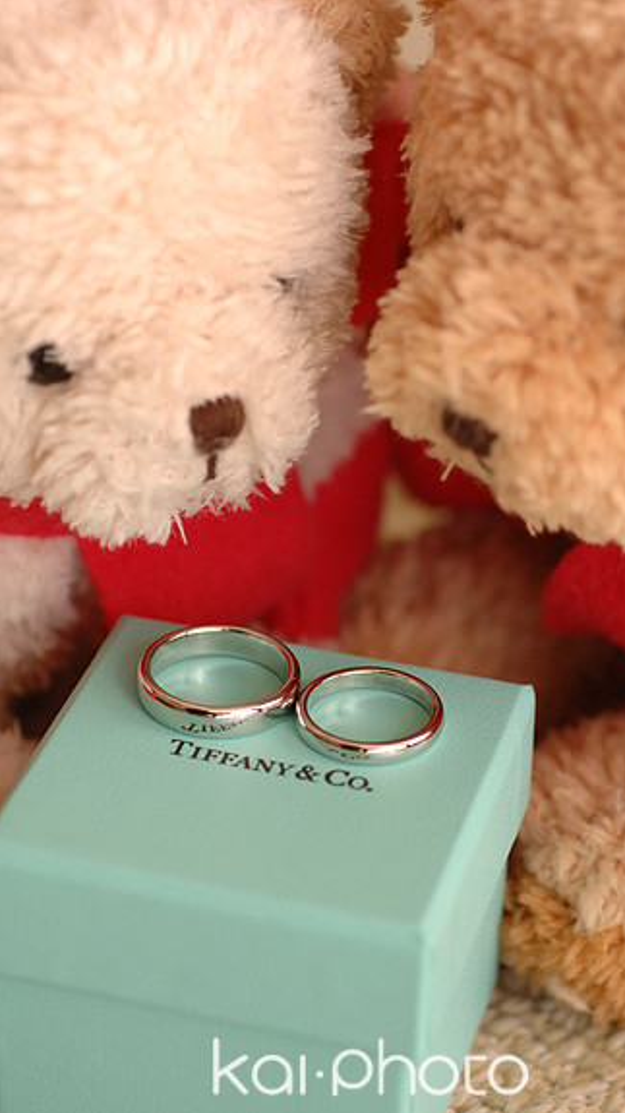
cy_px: 557
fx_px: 2802
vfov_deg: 22.5
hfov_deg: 12.7
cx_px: 371
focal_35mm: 95
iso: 400
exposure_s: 1/250
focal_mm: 60
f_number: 4.5
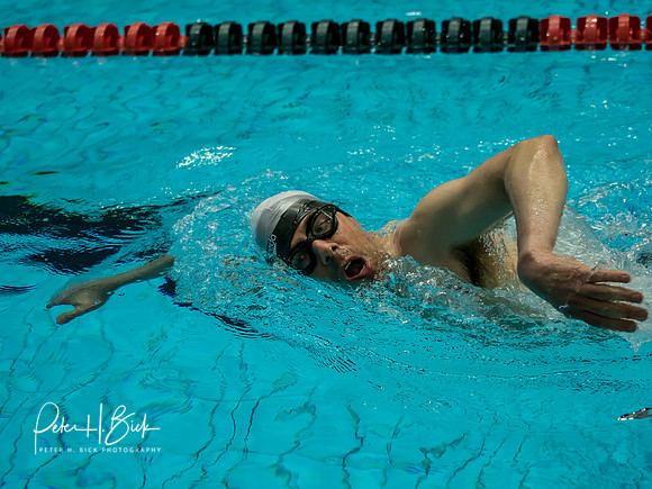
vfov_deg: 17.2
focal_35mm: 86
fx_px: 1620
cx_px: 326
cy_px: 244
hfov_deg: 22.8
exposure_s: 1/1000
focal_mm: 43
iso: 1600
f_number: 2.8
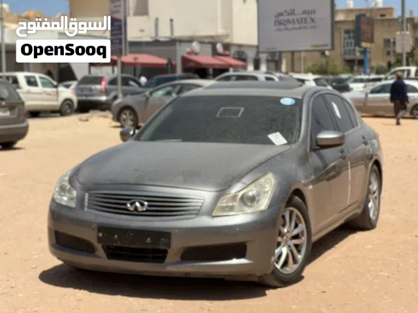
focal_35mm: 77
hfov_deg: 25.3
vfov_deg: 19.1
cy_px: 156
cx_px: 209
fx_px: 930
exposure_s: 1/752
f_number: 2.8
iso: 32
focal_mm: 9
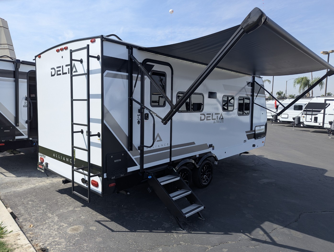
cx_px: 167
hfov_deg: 71.5
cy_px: 126
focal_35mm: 24
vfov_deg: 56.9
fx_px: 232
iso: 48
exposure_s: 1/1770
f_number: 1.85
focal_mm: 6.81
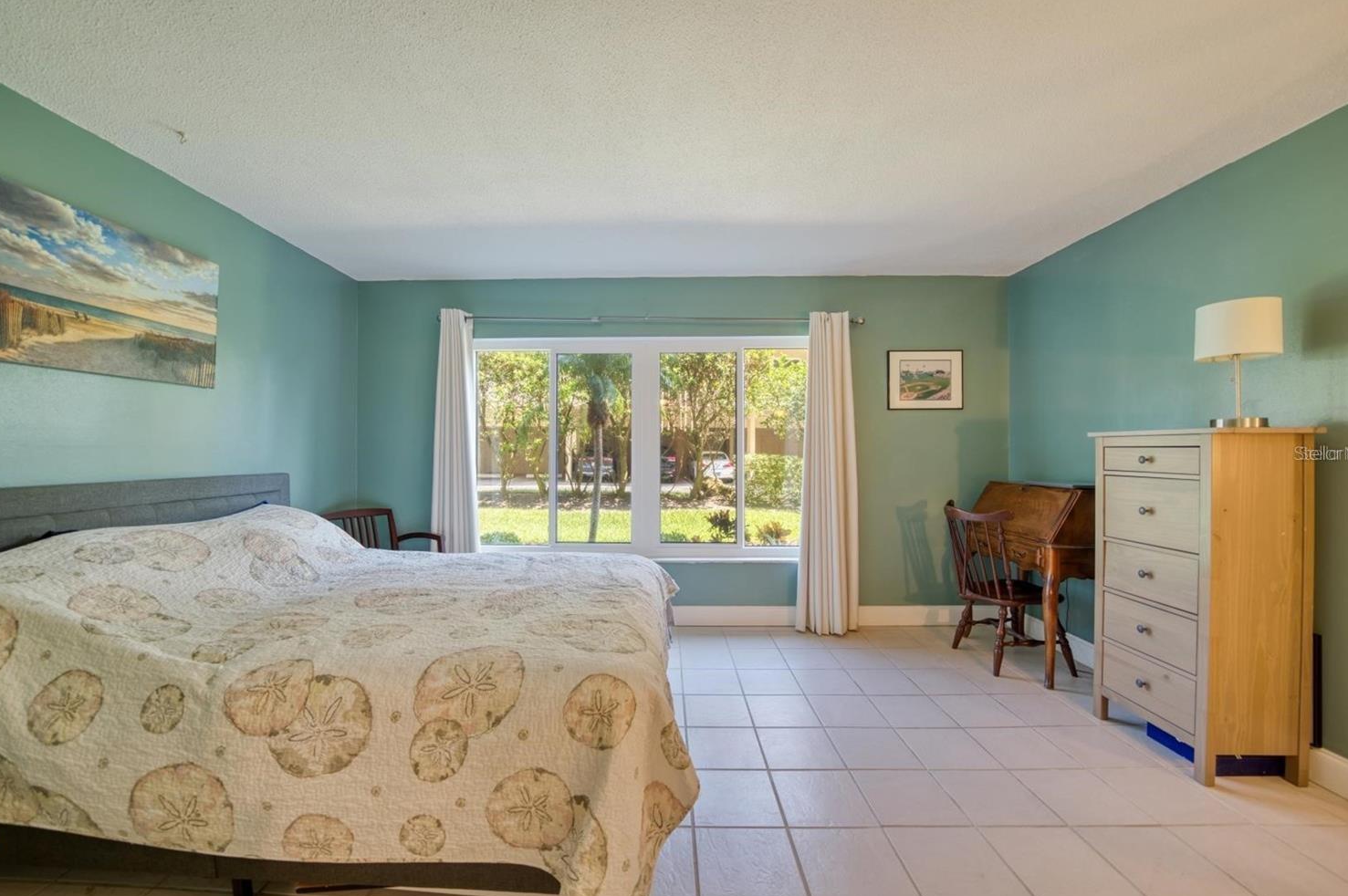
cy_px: 453
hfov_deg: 108.3
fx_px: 486
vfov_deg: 85.3
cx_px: 650
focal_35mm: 13
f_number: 4
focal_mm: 12
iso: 250
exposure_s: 1/40
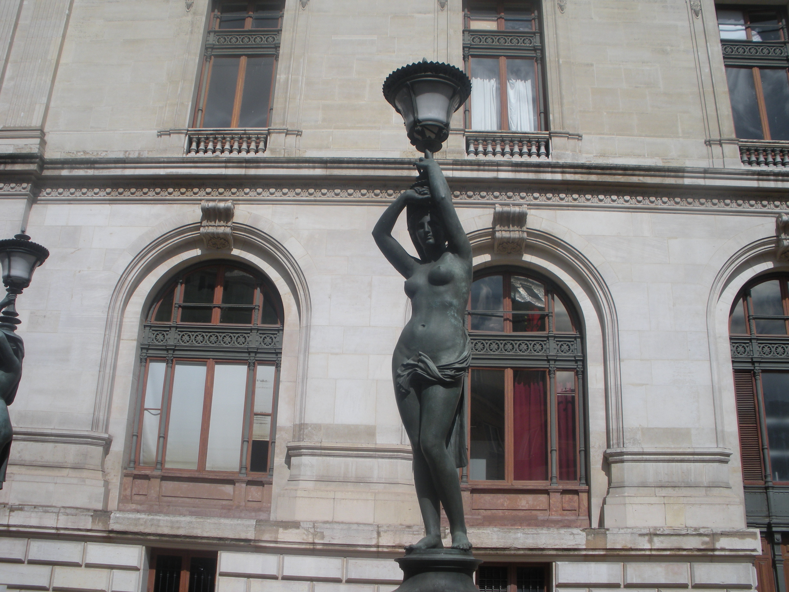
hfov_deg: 51.4
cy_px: 296
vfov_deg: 39.7
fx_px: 821
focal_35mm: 36
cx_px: 394
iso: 64
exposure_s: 1/694
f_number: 5.6
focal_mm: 6.3
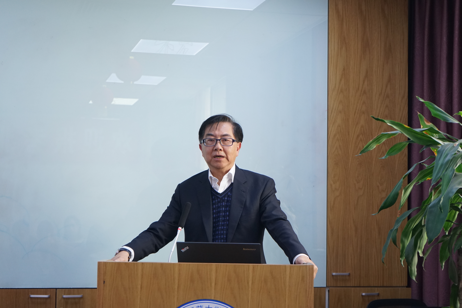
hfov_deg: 28.8
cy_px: 154
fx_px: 898
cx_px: 231
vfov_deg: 19.5
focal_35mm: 70
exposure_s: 1/80
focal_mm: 70
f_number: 5.6
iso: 1600
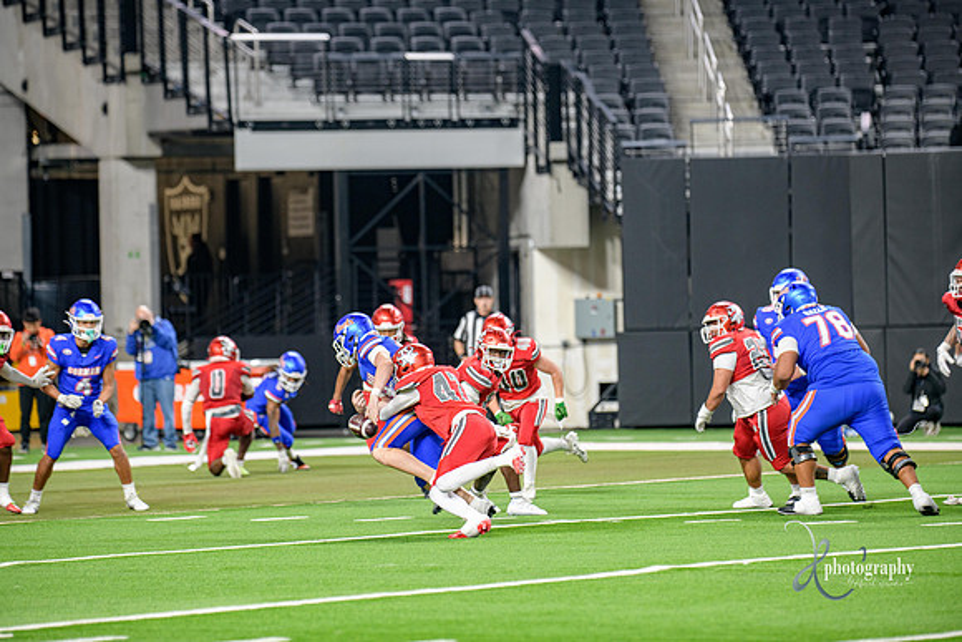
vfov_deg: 6.2
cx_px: 481
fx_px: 5880
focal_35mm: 220
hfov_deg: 9.4
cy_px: 321
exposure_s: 1/400
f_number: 2.8
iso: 1000
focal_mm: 220
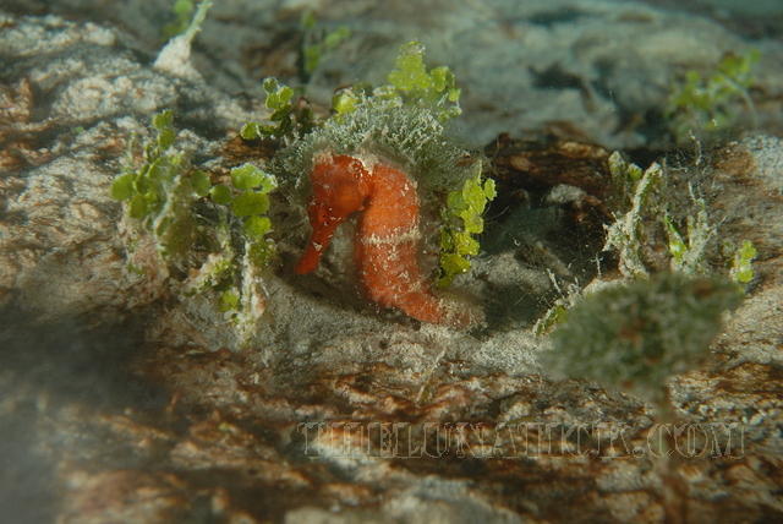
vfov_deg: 13.1
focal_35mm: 105
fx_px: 2286
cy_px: 262
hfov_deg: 19.4
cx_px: 392
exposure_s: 1/250
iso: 100
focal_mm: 70
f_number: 10
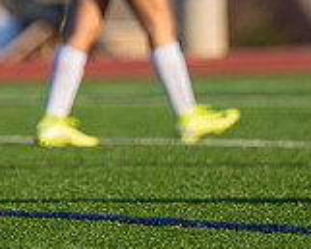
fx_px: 7598
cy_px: -176
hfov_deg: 2.3
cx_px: -42
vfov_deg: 1.9
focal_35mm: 825
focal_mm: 180
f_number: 2.8
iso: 200
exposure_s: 1/2500
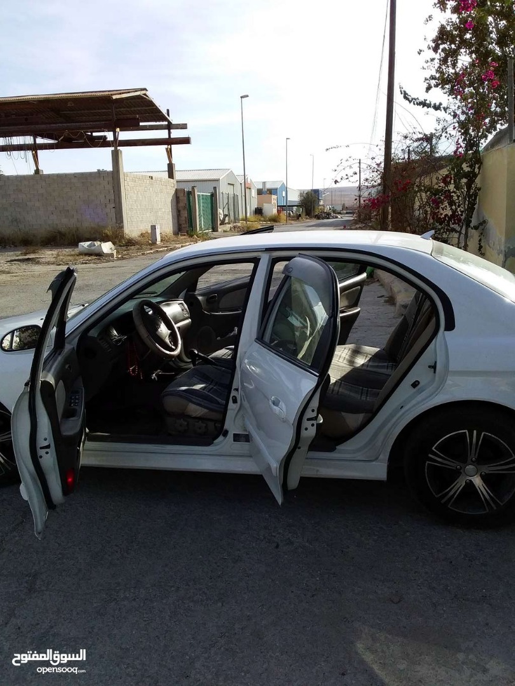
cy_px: 343
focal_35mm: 31
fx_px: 615
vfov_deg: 58.4
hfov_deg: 45.4
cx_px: 258
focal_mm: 3.3
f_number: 2.2
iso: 40
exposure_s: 1/1115
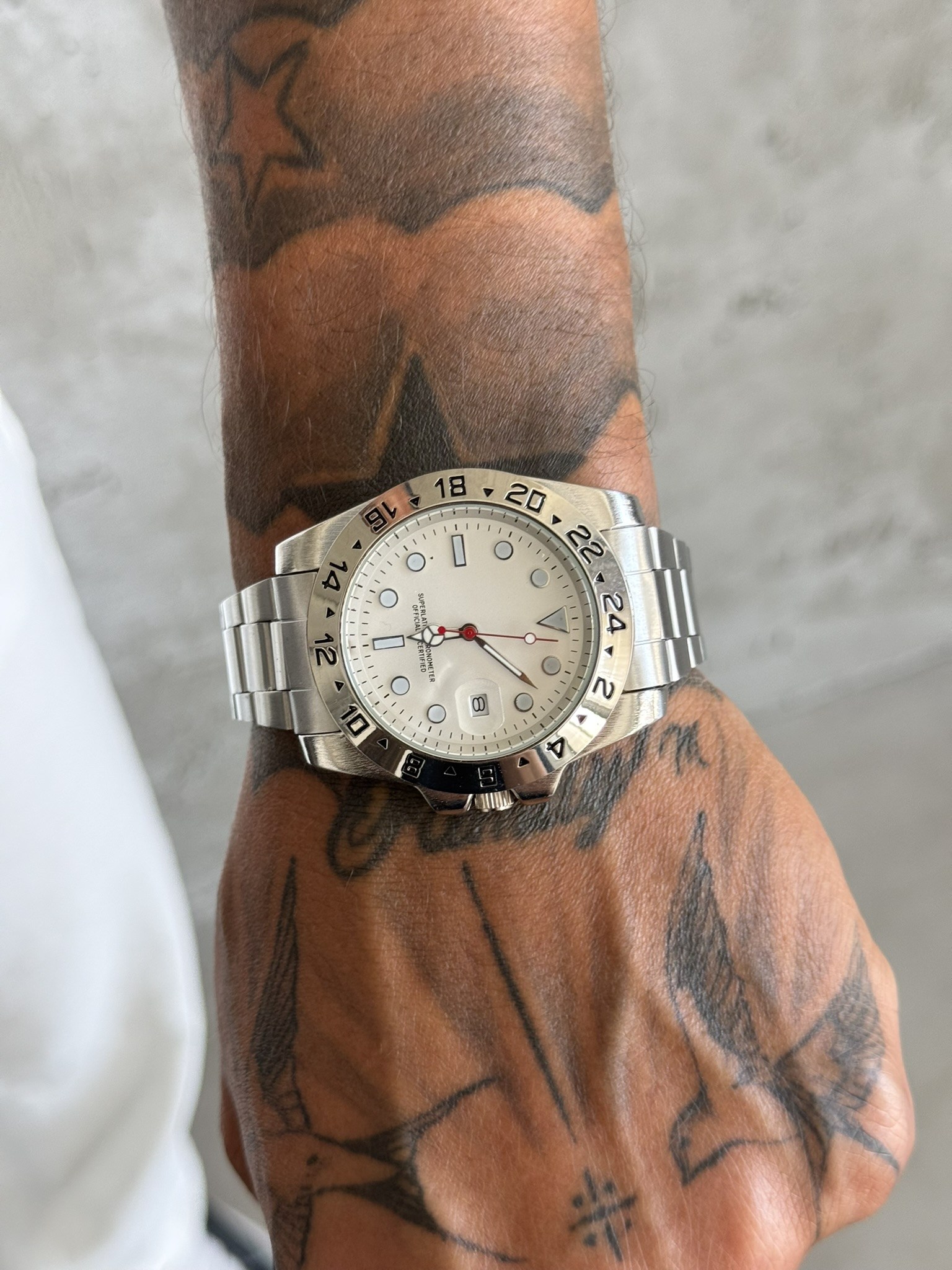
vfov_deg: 39.7
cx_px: 476
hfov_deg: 30.3
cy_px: 635
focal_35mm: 48
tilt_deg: -61.3
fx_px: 1760
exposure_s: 1/60
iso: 100
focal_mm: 6.76
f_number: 1.78
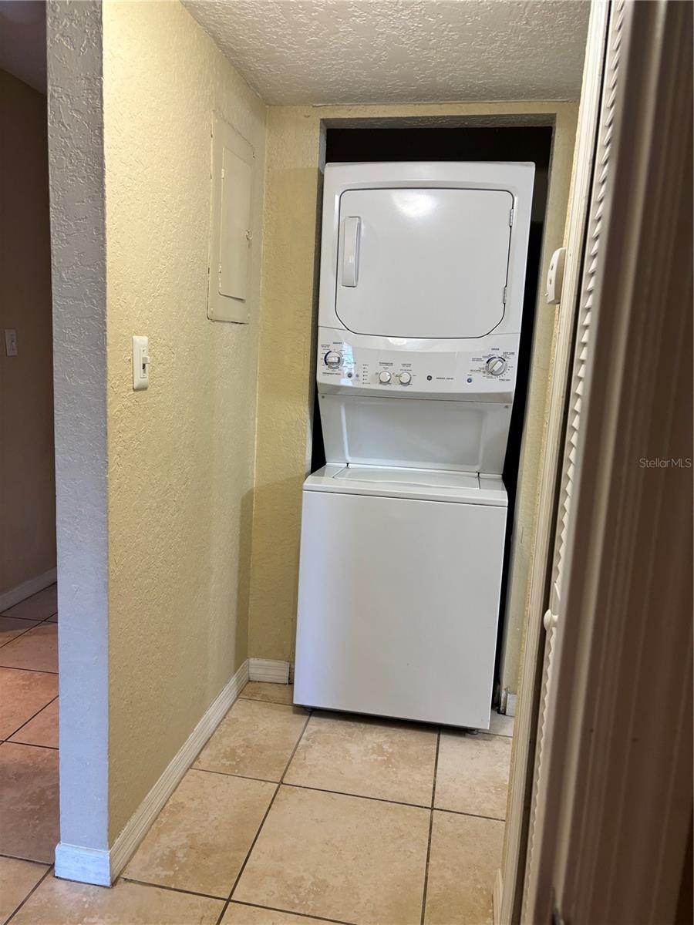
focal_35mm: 26
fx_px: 695
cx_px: 347
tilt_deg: -8.7
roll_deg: -4.2
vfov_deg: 67.3
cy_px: 462
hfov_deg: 53.1
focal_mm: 5.96
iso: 80
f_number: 1.6
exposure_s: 1/60
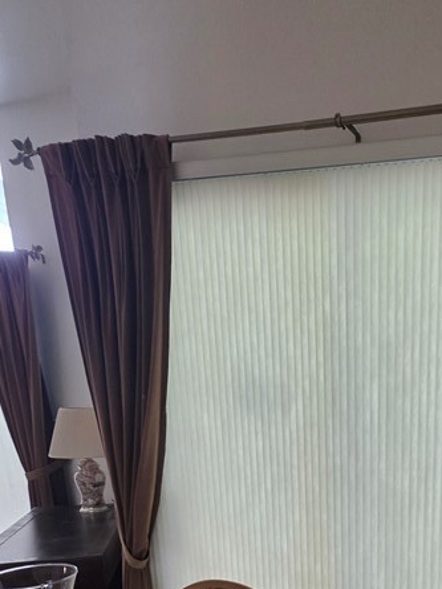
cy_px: 531
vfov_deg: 52.6
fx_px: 511
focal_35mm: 30
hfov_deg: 40.2
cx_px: 457
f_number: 1.9
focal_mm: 2.2
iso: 320
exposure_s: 1/60
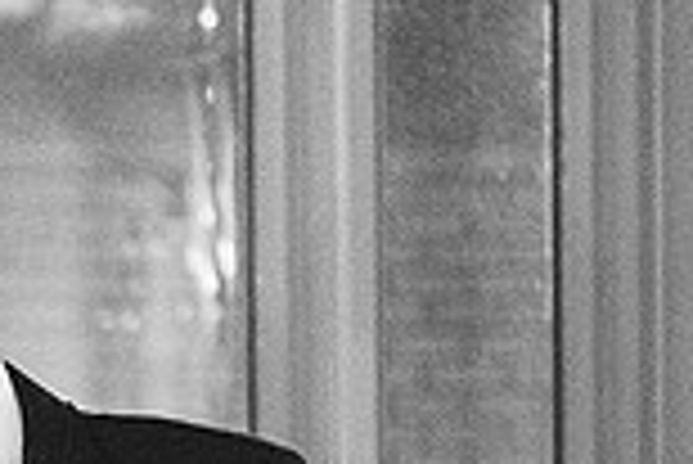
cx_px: -735
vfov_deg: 5.9
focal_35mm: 229
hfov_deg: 8.5
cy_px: 802
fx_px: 4412
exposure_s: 1/40
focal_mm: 35
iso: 10000
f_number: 1.4
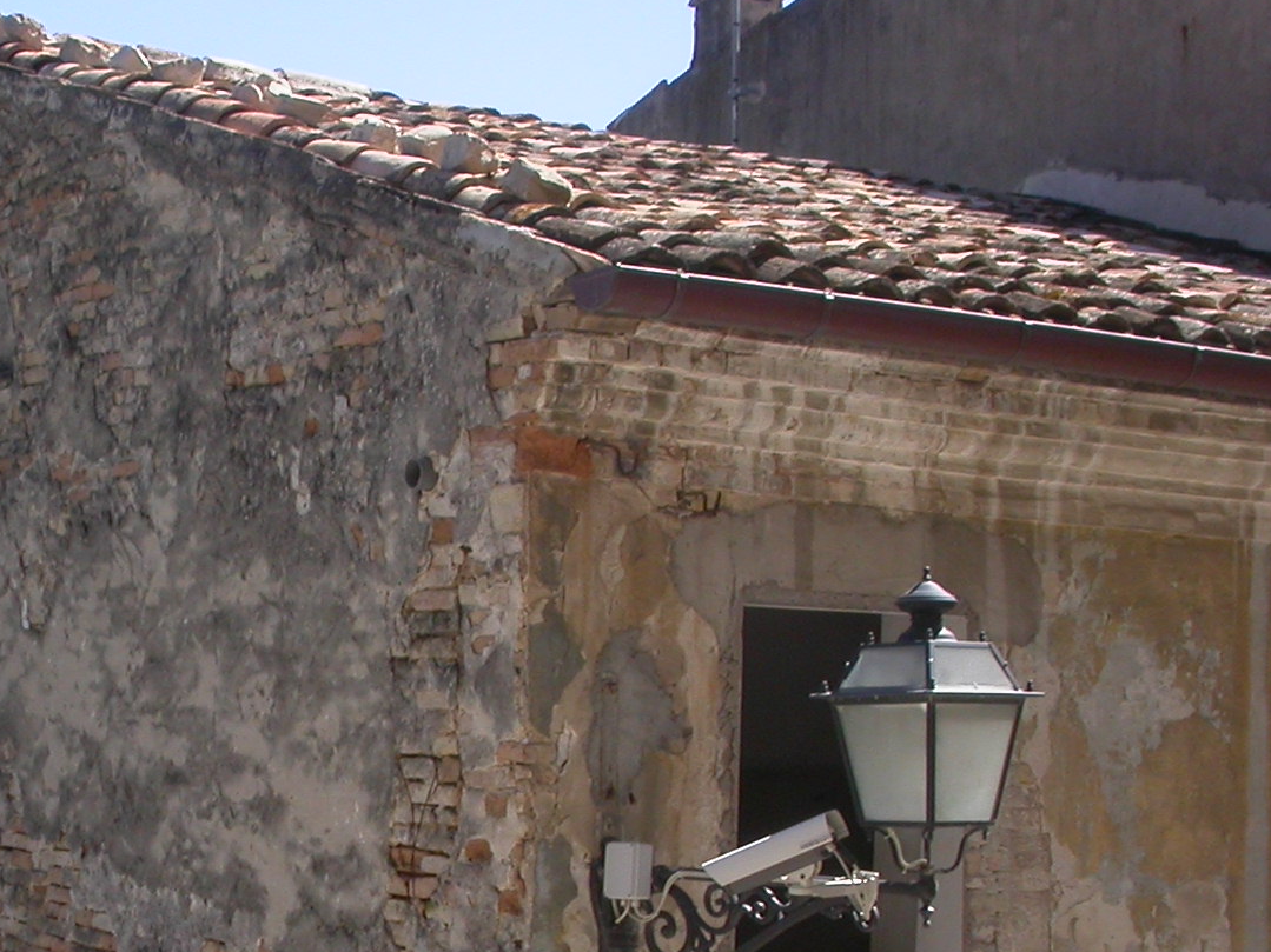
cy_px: 837
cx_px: 170
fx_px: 2937
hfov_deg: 23.9
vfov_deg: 18.2
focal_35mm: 80
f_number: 6.7
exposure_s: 1/235
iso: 100
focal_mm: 7.85
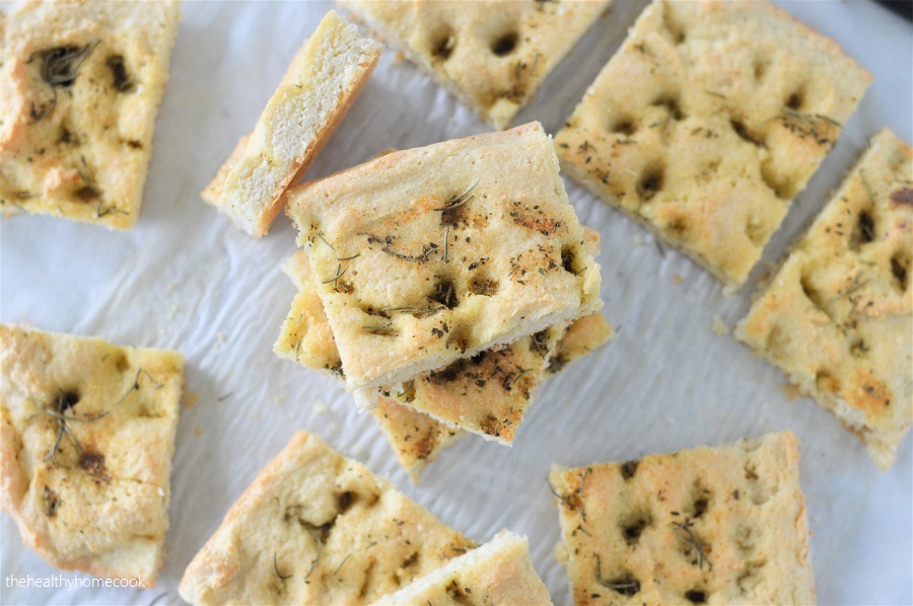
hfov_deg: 27.0
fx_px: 1900
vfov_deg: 18.1
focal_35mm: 75
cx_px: 456
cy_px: 303
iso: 900
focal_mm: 50
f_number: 2.8
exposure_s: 1/500
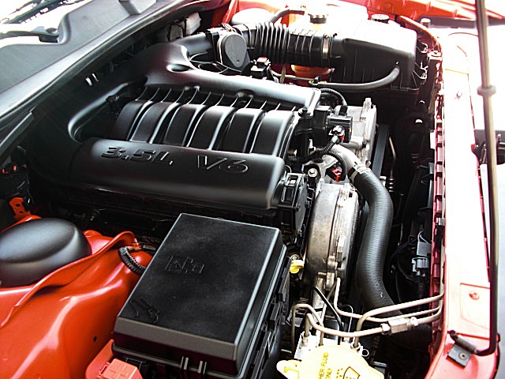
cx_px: 252
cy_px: 190
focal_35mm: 36
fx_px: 525
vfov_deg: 39.7
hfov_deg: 51.4
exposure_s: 1/80
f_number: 2.8
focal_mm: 6.3
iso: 50
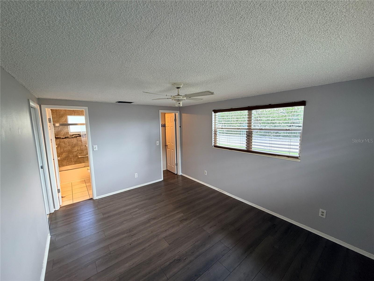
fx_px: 151
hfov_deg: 102.1
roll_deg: +1.8
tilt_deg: -6.8
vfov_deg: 85.7
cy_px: 140
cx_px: 187
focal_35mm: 14
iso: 160
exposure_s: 1/60
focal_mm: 2.22
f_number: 2.2
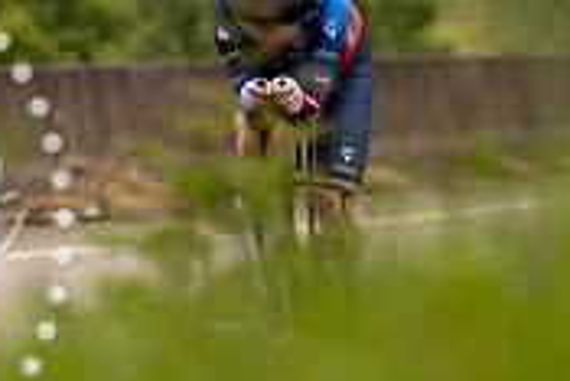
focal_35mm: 1383
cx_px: 366
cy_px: 134
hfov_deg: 1.5
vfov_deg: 1.0
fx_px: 21915
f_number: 3.5
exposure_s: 1/1000
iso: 250
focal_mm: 200
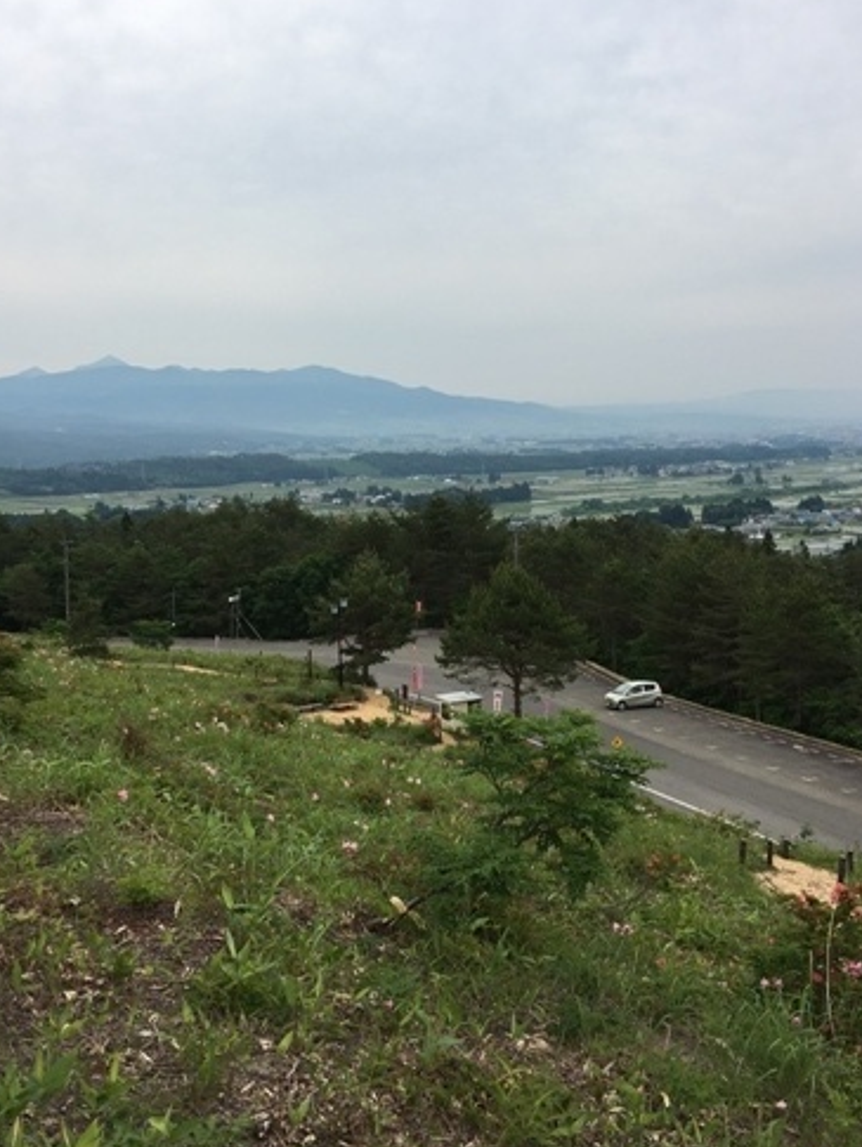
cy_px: 509
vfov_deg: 52.5
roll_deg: +1.0
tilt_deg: -5.0
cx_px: 373
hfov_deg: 40.6
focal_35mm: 35
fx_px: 1161
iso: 25
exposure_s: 1/1012
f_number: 2.2
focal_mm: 4.15
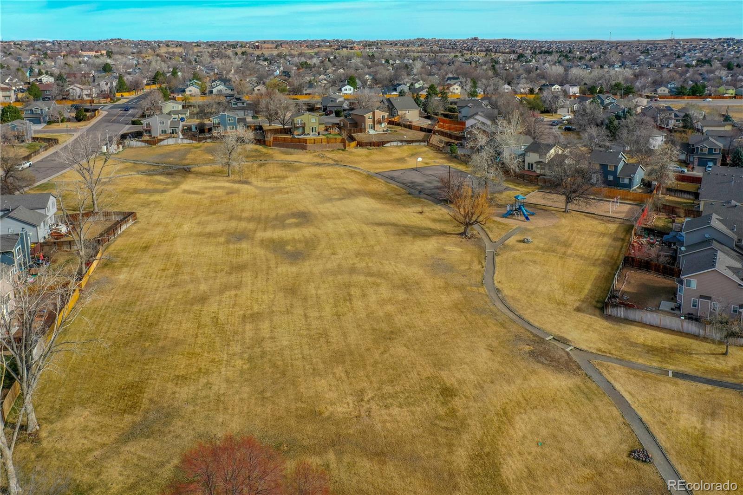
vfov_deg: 46.4
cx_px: 372
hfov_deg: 65.5
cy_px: 248
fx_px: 578
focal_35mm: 28
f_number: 5.6
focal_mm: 10.26
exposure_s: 1/320
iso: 100
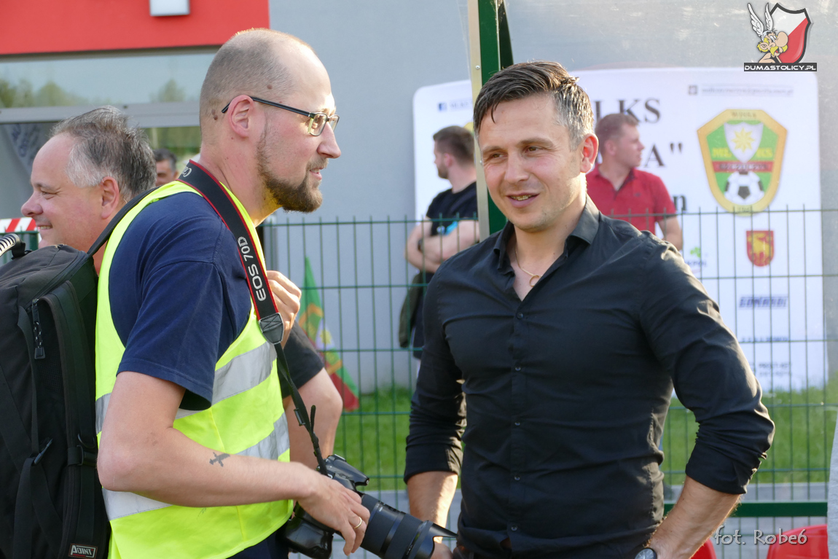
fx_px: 1792
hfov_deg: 26.3
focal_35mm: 77
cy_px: 280
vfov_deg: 17.7
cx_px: 419
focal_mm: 28.21
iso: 400
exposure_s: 1/500
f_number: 3.7
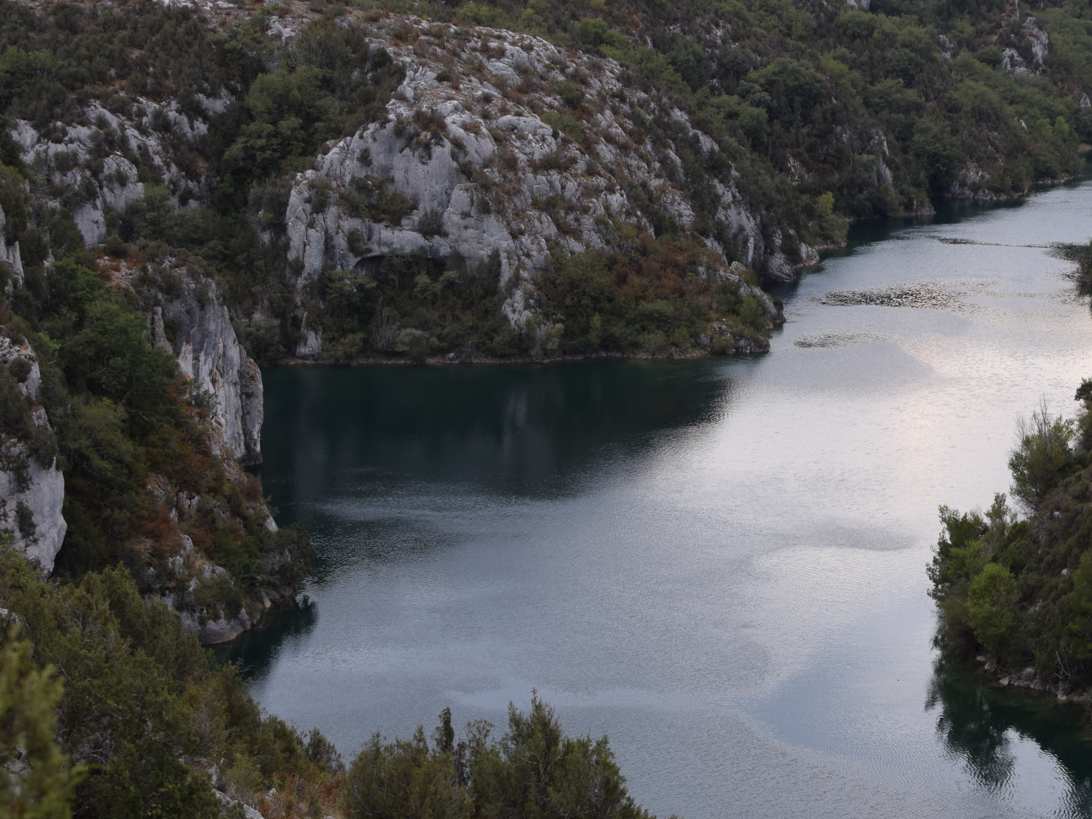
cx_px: 849
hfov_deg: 22.8
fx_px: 2675
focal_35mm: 85
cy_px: 371
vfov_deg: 17.4
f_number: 3.5
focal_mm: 35
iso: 200
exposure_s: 1/80
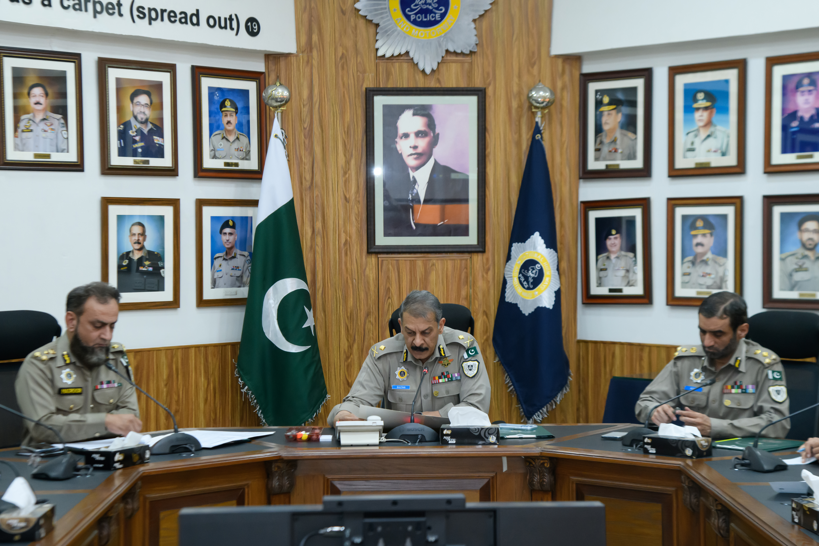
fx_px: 1501
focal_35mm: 66
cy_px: 273
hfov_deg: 30.5
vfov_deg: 20.6
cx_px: 410
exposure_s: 1/80
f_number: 6.3
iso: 2500
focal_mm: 66
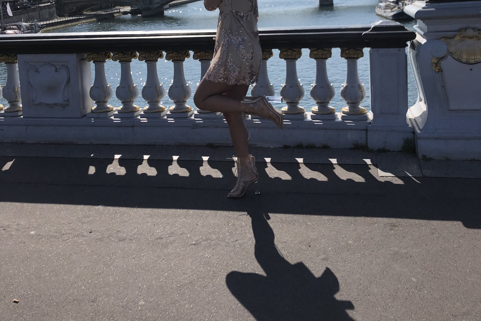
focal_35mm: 39
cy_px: 40
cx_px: 241
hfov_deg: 49.6
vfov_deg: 32.7
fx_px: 521
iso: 25
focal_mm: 4
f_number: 1.8
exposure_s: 1/4367
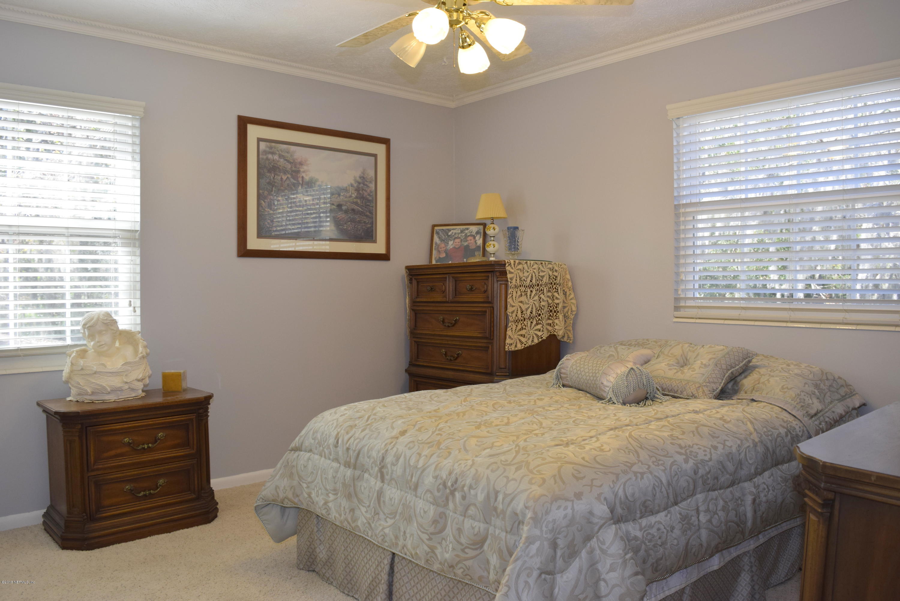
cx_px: 450
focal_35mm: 27
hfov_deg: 67.4
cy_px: 300
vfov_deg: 47.9
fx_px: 675
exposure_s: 1/125
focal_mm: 18
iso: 450
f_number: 5.6
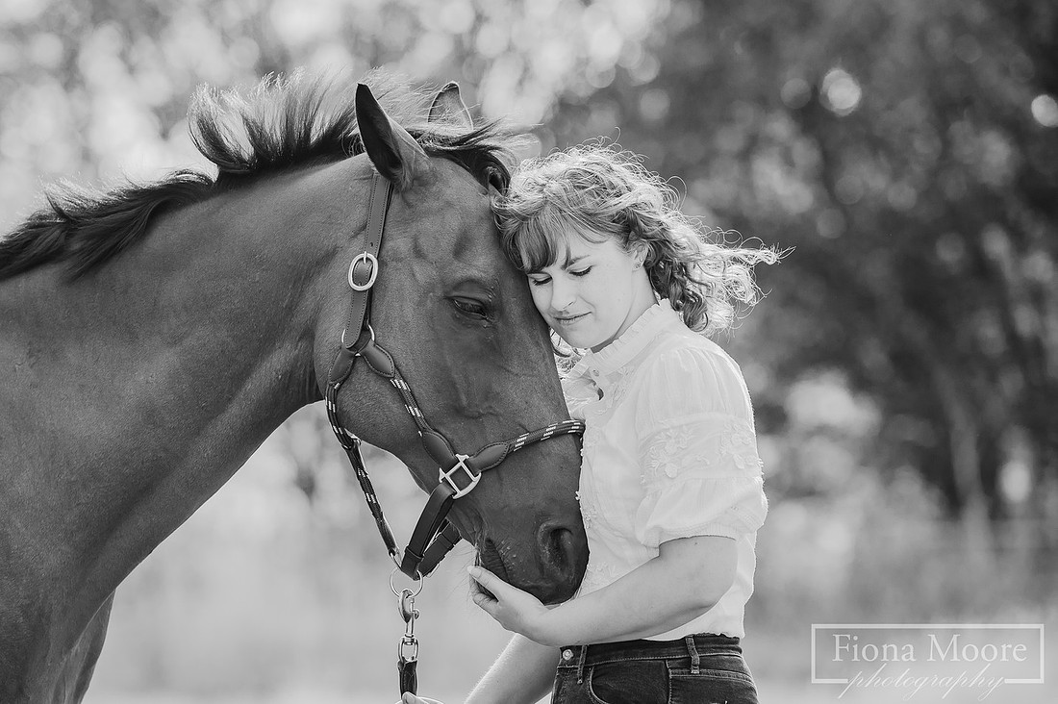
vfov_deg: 6.1
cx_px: 481
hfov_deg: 9.2
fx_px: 6590
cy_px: 390
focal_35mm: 224
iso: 400
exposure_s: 1/1250
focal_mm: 190
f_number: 4
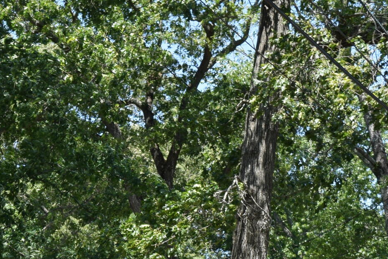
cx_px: -70
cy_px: 354
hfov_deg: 14.6
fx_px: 1466
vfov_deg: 9.9
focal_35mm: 136
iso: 250
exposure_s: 1/250
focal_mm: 28
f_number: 8
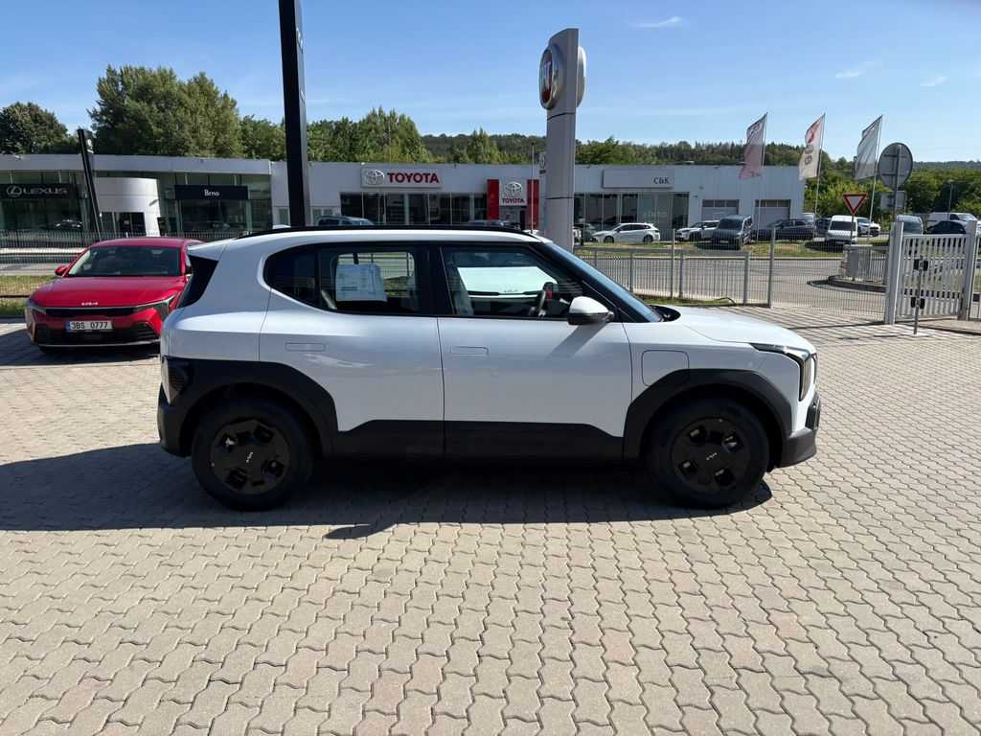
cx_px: 490
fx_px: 737
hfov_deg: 67.3
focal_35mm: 26
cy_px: 368
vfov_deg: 53.1
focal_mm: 5.96
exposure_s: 1/2865
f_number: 1.6
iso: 50
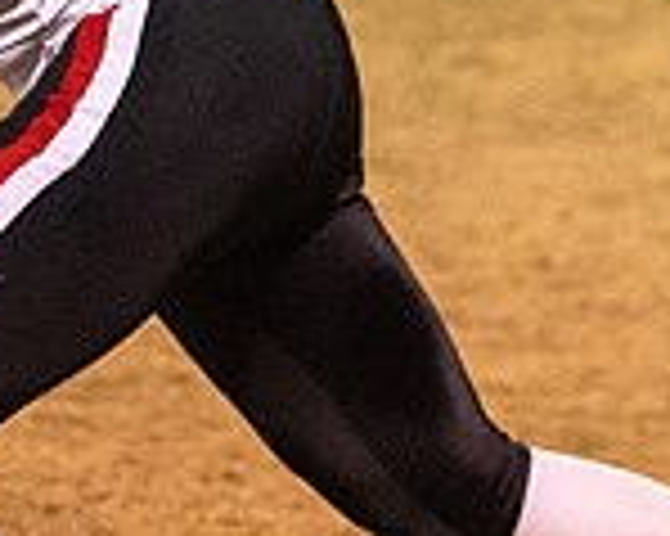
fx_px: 9472
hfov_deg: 4.0
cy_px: -265
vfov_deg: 3.2
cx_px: -528
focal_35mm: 478
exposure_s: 1/800
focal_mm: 104
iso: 8000
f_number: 2.8
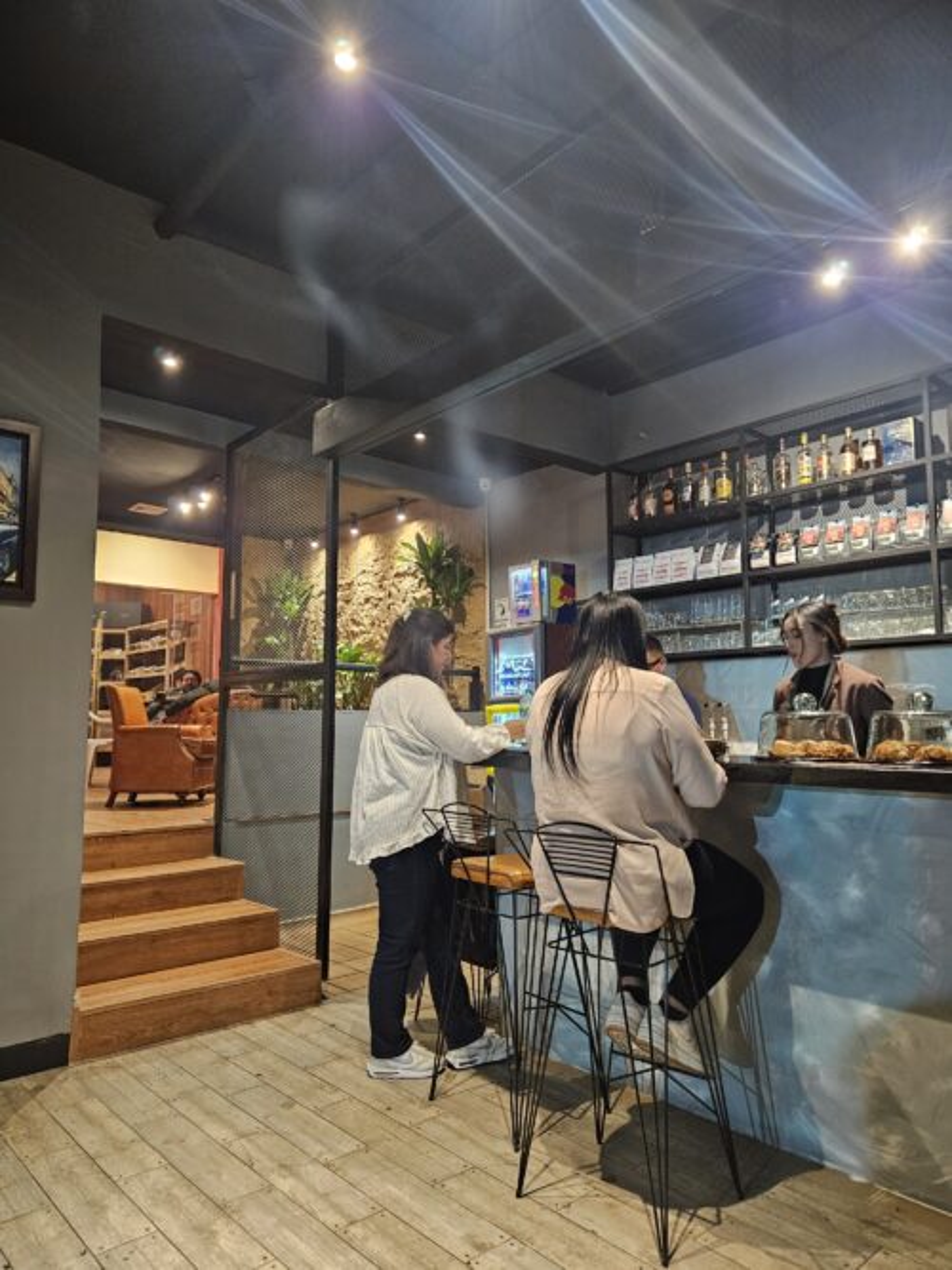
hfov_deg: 58.9
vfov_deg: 73.9
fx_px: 844
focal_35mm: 23
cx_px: 476
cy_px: 635
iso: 640
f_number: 1.8
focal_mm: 5.4
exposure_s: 1/40
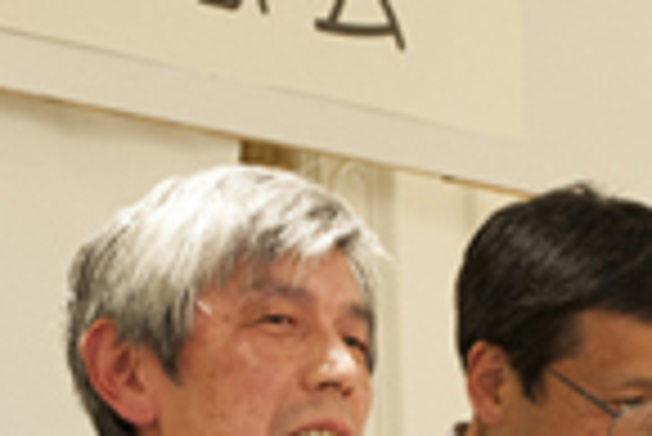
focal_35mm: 154
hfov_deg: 13.3
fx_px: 2792
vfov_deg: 8.9
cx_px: 301
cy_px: 414
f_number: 5.6
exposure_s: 1/100
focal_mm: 35
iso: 800
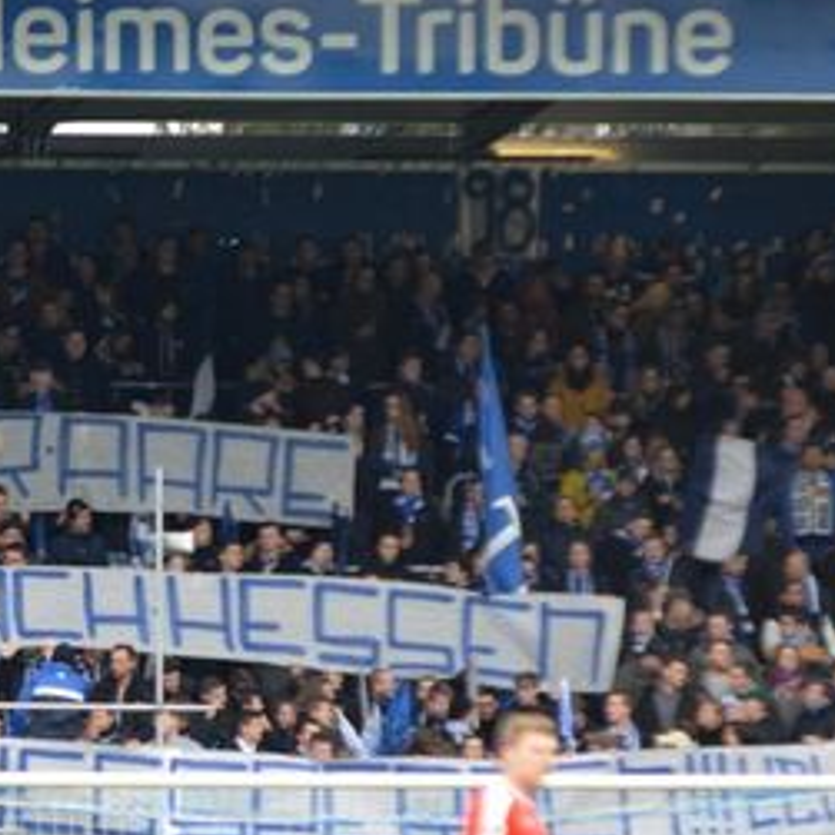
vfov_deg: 3.0
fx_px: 15774
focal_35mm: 578
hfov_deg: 3.0
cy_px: 537
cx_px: 20
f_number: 3.5
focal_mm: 200
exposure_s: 1/1000
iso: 1000
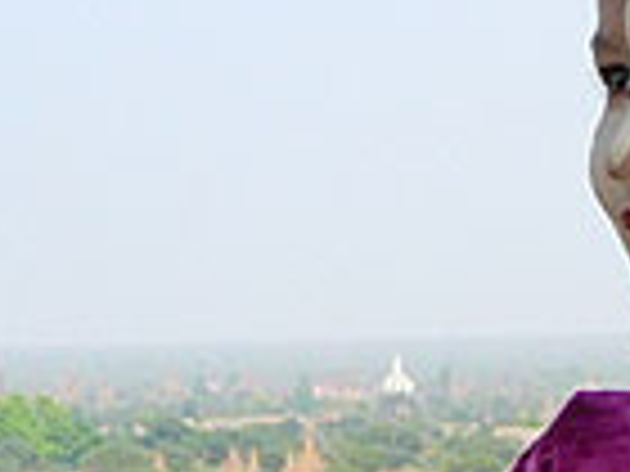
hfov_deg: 5.8
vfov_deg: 4.4
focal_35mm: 337
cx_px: 796
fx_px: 6133
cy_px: 175
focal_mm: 15.6
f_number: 3.9
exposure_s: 1/800
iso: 80
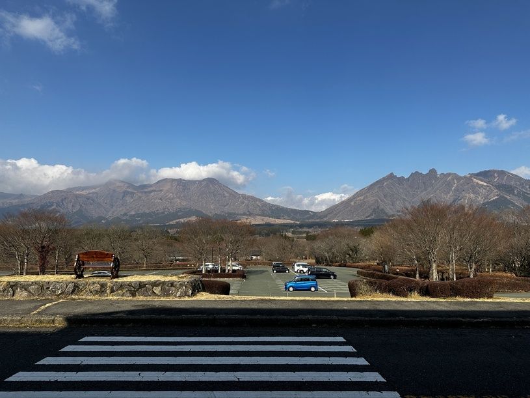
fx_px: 367
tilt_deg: +6.0
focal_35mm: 24
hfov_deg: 71.6
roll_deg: -0.3
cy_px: 199
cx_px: 265
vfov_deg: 56.8
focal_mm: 6.86
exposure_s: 1/4348
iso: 80
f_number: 1.78
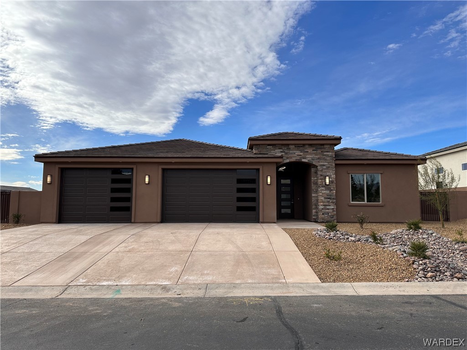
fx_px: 324
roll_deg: -0.1
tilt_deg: +5.5
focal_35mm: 24
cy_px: 175
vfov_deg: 56.8
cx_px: 234
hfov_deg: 71.6
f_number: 1.78
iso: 80
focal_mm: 6.86
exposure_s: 1/5000
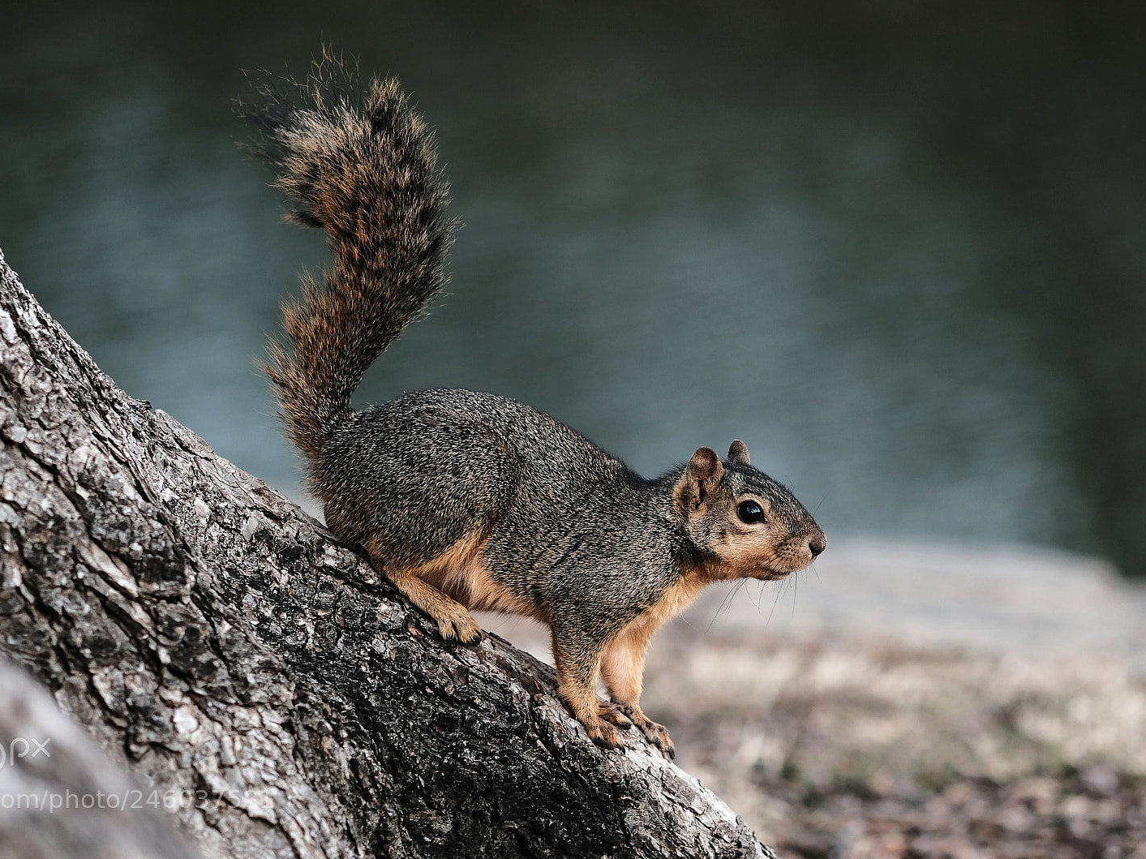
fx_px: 4865
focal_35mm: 147
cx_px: 498
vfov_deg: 10.1
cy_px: 431
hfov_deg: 13.4
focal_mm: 90
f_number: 2
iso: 250
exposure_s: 1/1000
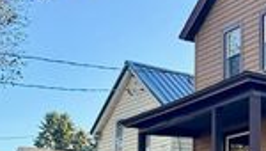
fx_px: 615
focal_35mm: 87
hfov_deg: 21.8
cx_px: 355
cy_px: 166
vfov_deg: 13.7
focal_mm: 6.76
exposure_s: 1/1618
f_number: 1.78
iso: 100
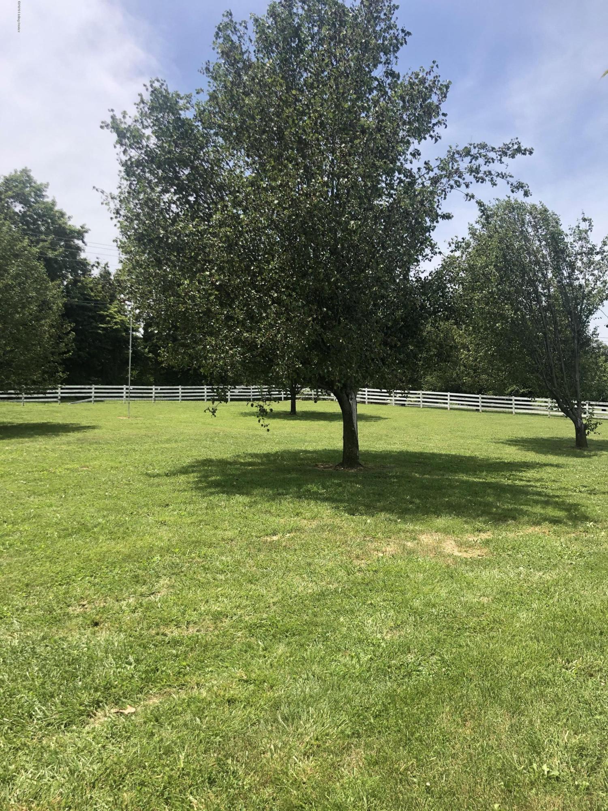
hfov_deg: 49.7
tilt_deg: +2.8
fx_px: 656
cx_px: 304
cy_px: 406
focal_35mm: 28
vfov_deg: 63.4
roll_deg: +0.1
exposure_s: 1/1091
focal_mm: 3.99
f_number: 1.8
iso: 20
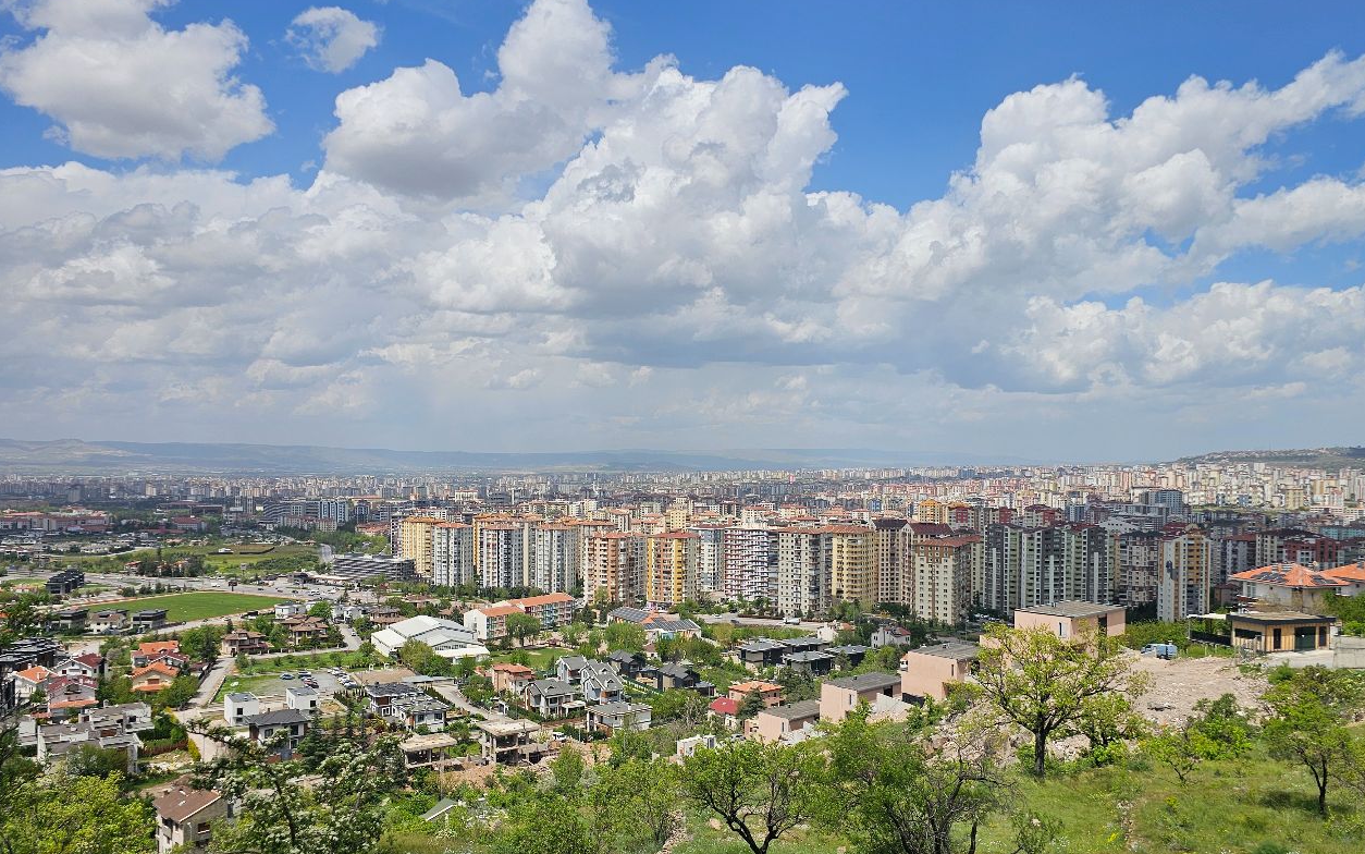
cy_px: 488
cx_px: 711
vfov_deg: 44.4
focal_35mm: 28
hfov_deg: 66.4
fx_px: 1042
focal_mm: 6.3
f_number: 1.7
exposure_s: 1/1775
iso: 10
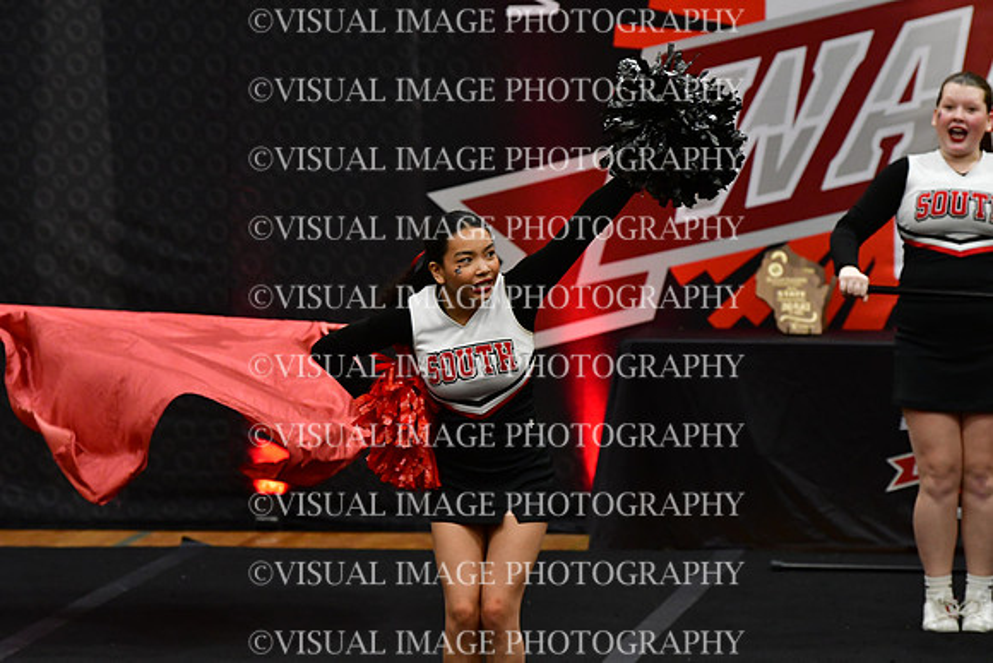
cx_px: 496
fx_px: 7449
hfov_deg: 7.6
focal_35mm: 270
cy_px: 332
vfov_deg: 5.1
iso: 4000
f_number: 4
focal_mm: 180
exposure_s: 1/500
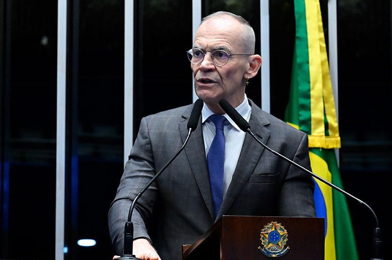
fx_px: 1141
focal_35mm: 105
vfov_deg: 13.0
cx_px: 196
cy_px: 130
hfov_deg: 19.5
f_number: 5
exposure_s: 1/125
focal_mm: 70
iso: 6400
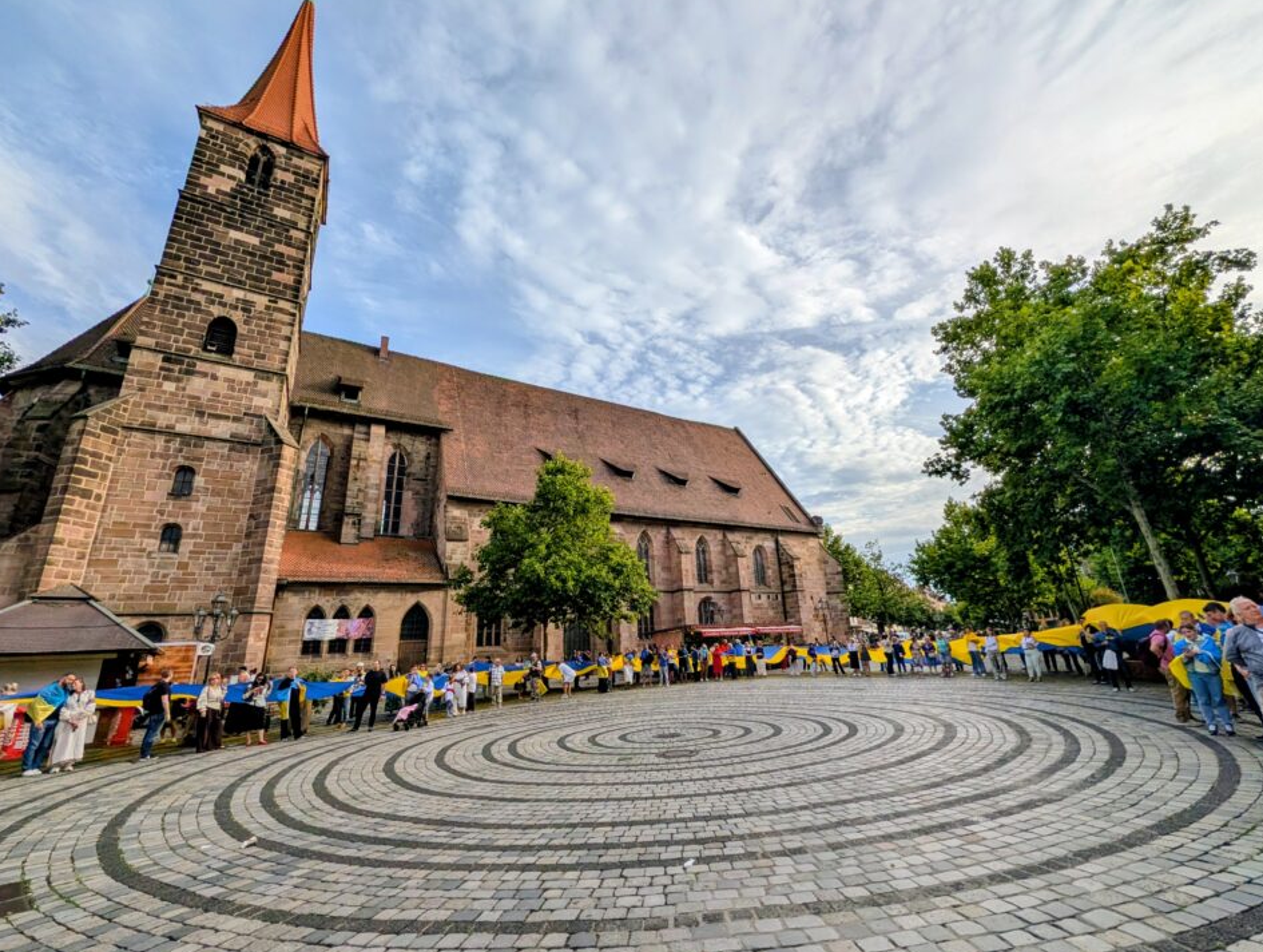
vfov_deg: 90.1
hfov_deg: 106.1
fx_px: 475
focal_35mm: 13
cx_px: 652
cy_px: 481
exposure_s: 1/3247
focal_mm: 2.02
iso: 50
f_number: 1.7
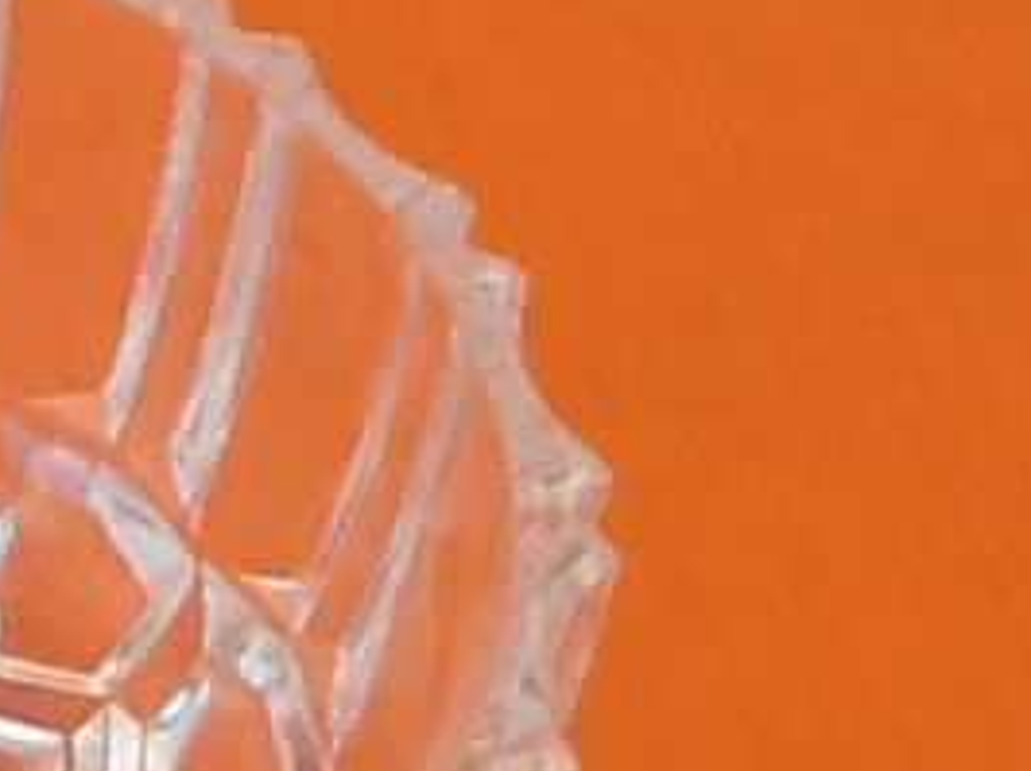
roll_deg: -0.2
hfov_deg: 11.9
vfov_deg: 9.3
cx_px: -473
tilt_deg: -44.1
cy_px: 678
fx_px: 4731
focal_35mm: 159
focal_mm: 2.03
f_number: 2.4
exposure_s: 1/237
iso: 40
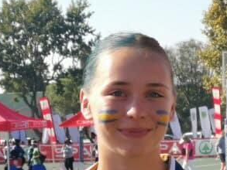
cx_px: 189
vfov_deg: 7.7
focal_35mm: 191
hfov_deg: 10.3
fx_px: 1253
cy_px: 180
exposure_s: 1/1292
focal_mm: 5.6
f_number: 1.8
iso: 50
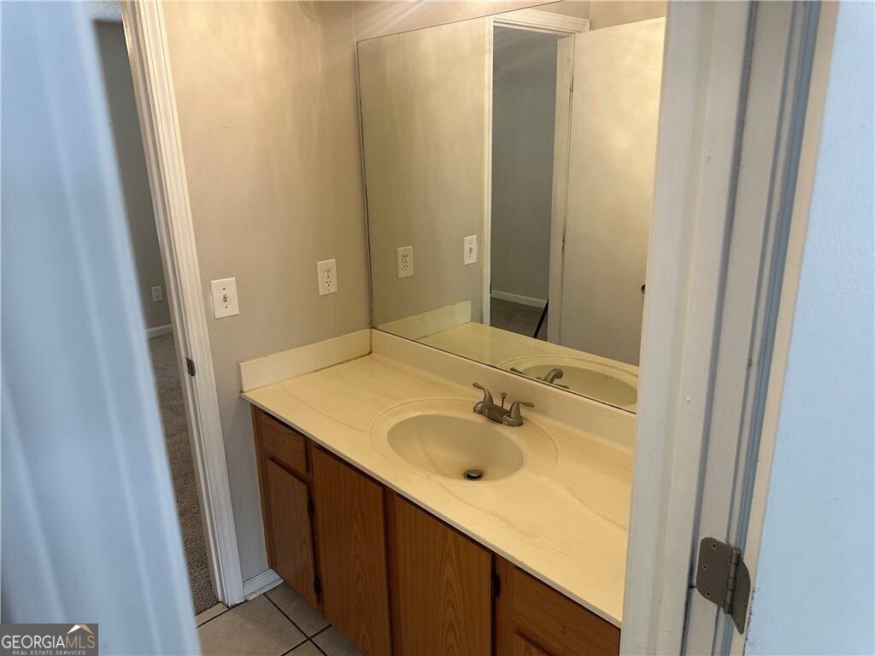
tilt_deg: -17.0
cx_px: 438
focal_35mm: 24
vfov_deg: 56.8
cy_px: 328
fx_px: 607
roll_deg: +1.2
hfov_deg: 71.6
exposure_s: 1/120
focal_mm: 6.86
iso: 200
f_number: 1.78
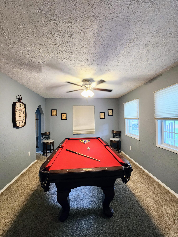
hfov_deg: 89.9
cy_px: 118
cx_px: 89
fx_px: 89
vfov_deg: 106.2
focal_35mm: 13
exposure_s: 1/40
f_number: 2.2
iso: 320
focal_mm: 2.2
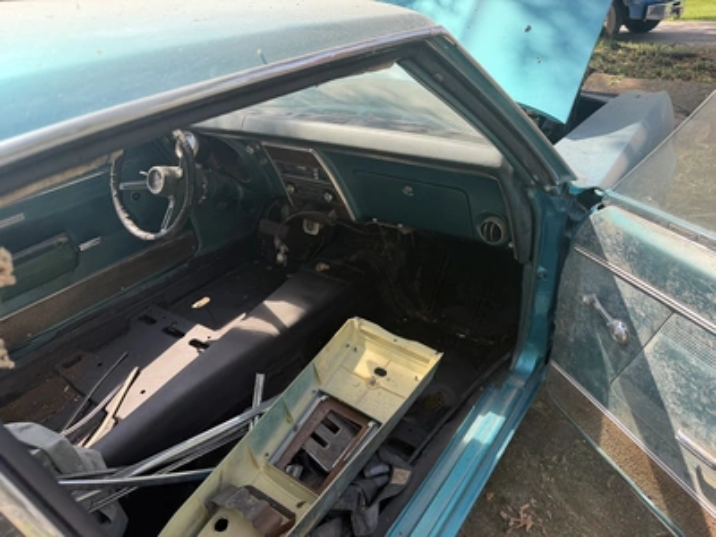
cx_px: 358
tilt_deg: -28.4
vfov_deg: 56.8
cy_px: 268
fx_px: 496
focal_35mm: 24
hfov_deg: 71.6
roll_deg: +1.7
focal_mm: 6.76
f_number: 1.78
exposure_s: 1/757
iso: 100
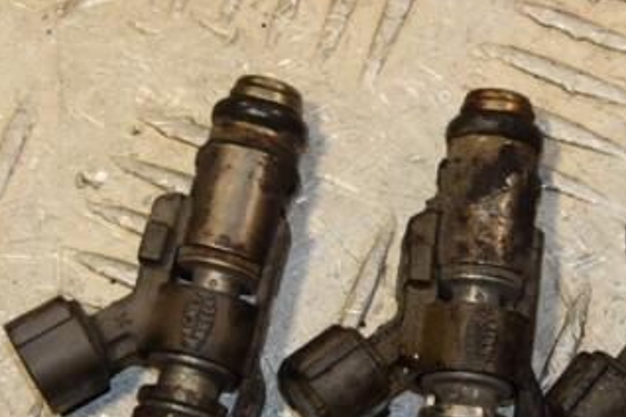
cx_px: 490
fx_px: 3443
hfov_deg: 10.4
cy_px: 295
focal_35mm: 198
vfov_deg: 6.9
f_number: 9
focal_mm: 70
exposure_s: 1/200
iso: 800
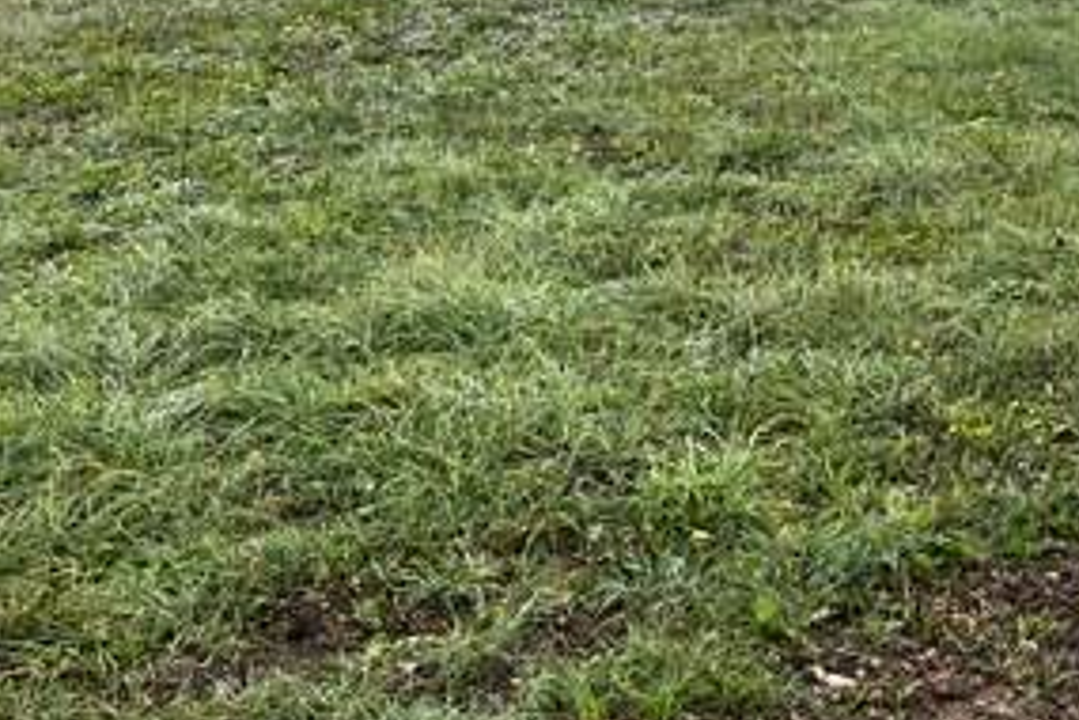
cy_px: 178
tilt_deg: -16.7
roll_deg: +1.5
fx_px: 2278
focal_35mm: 76
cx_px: 931
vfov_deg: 17.8
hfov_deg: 25.9
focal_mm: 5.1
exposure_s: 1/407
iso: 50
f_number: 1.6
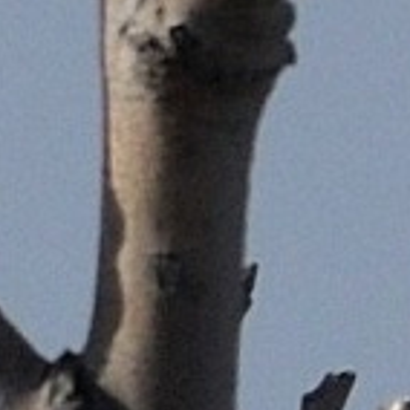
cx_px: 889
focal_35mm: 4719
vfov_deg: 0.4
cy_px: -424
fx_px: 63236
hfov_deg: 0.4
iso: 320
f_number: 7.1
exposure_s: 1/2000
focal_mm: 500
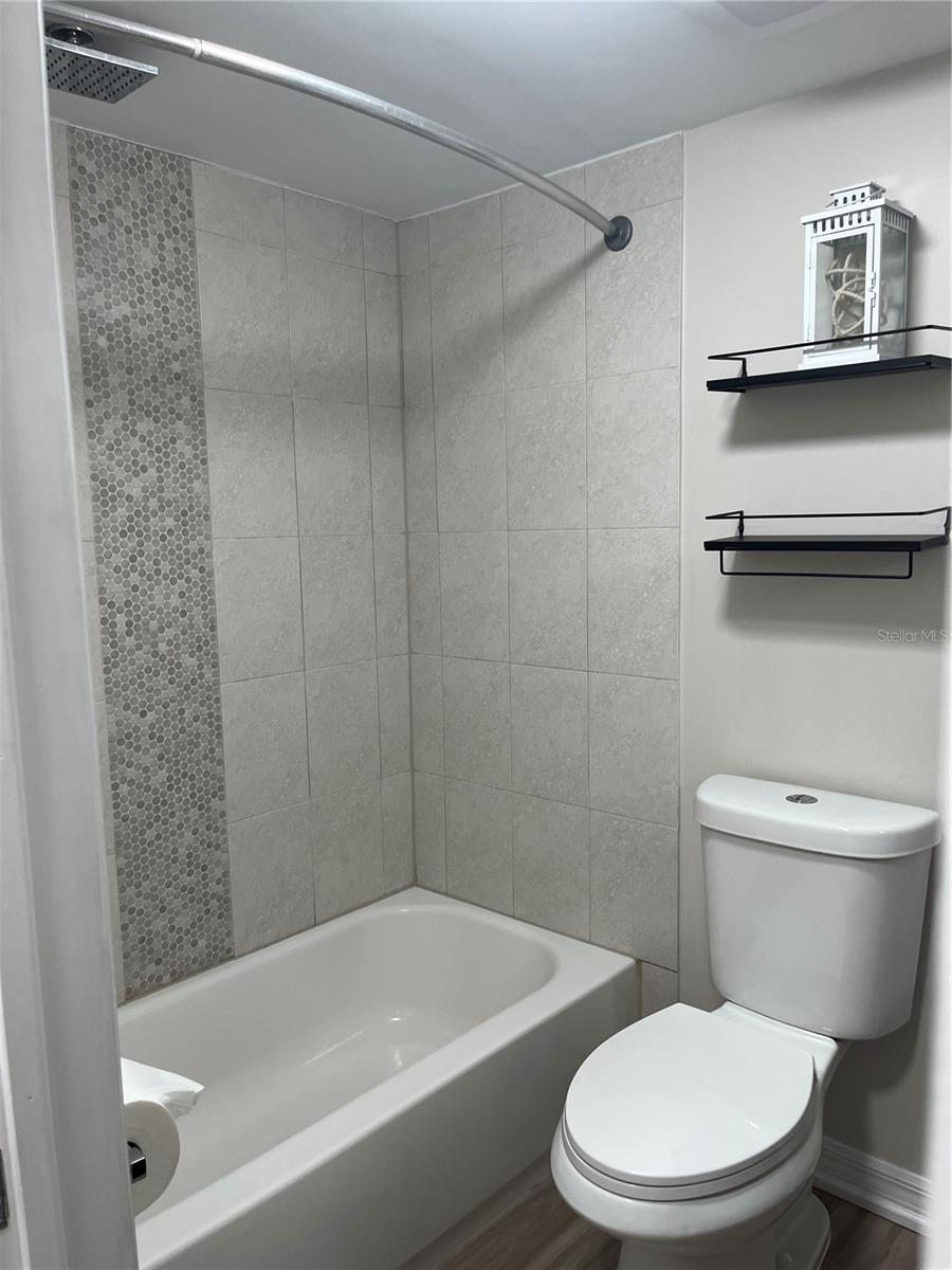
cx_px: 476
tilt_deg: -7.7
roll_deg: -0.5
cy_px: 635
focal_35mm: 26
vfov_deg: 67.3
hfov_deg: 53.1
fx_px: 953
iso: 64
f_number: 1.6
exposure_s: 1/60
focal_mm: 5.1
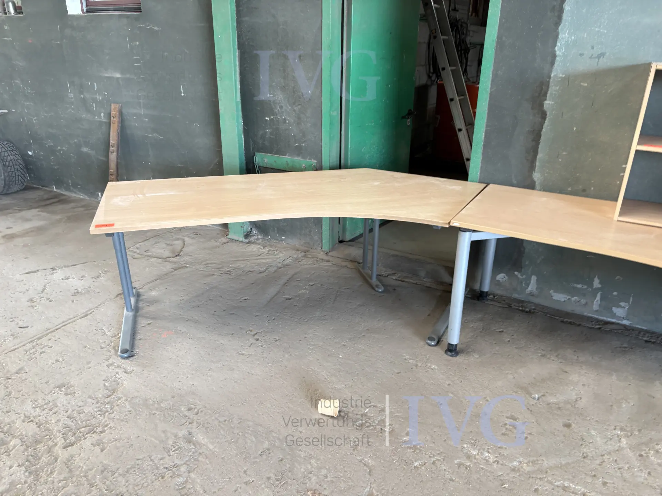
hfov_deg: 67.3
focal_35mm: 26
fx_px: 497
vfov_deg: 53.1
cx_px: 331
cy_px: 248
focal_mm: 5.96
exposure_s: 1/60
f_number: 1.6
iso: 160
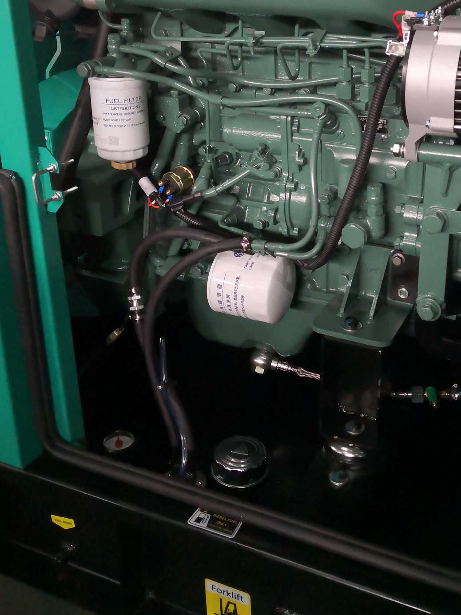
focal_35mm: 39
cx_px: 330
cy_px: 202
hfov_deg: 36.2
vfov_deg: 47.1
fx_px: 693
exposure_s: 1/60
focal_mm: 3.95
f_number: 1.6
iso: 640
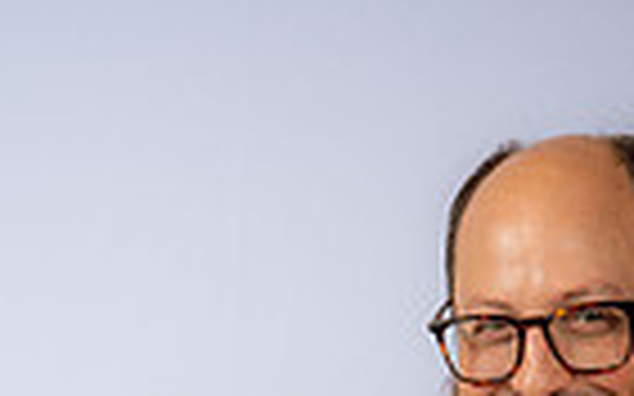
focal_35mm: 211
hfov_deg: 9.9
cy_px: 828
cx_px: 389
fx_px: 3644
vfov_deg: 6.0
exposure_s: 1/160
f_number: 6.3
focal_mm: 65
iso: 250
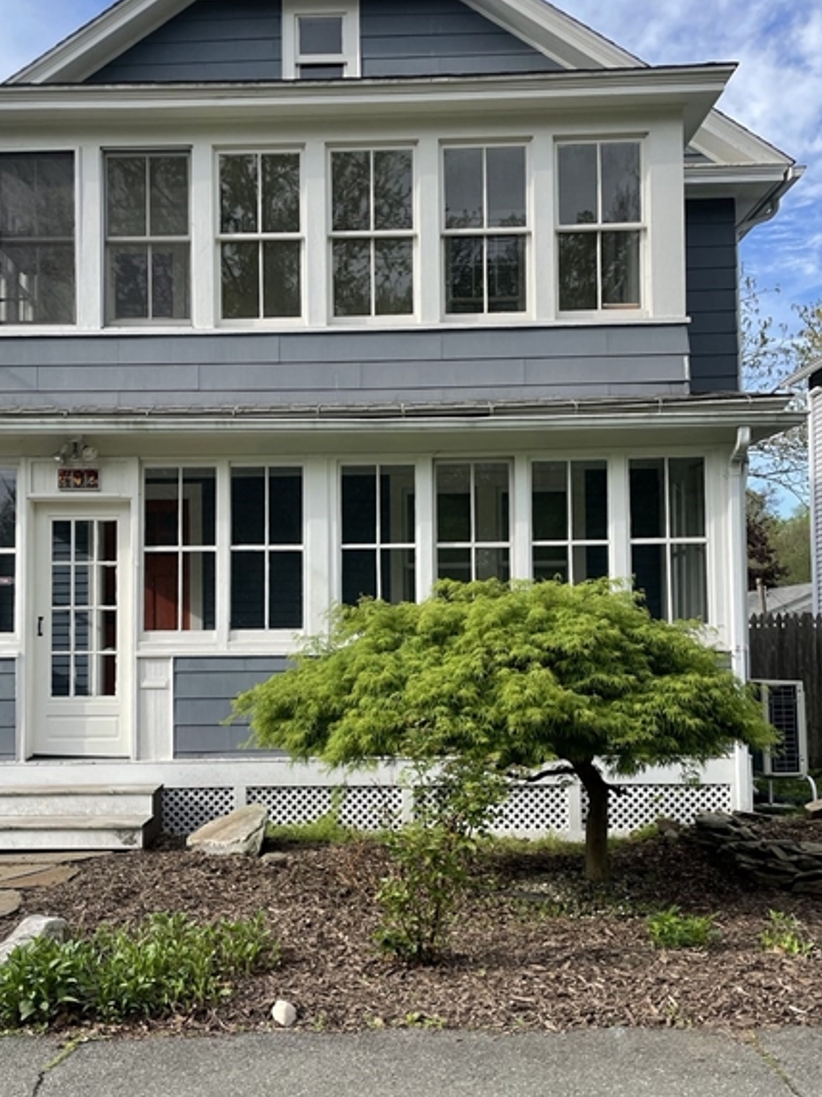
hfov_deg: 40.4
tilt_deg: +4.4
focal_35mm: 35
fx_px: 1109
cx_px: 317
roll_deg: +0.6
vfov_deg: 52.5
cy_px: 619
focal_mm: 4.2
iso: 32
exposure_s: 1/1401
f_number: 1.6
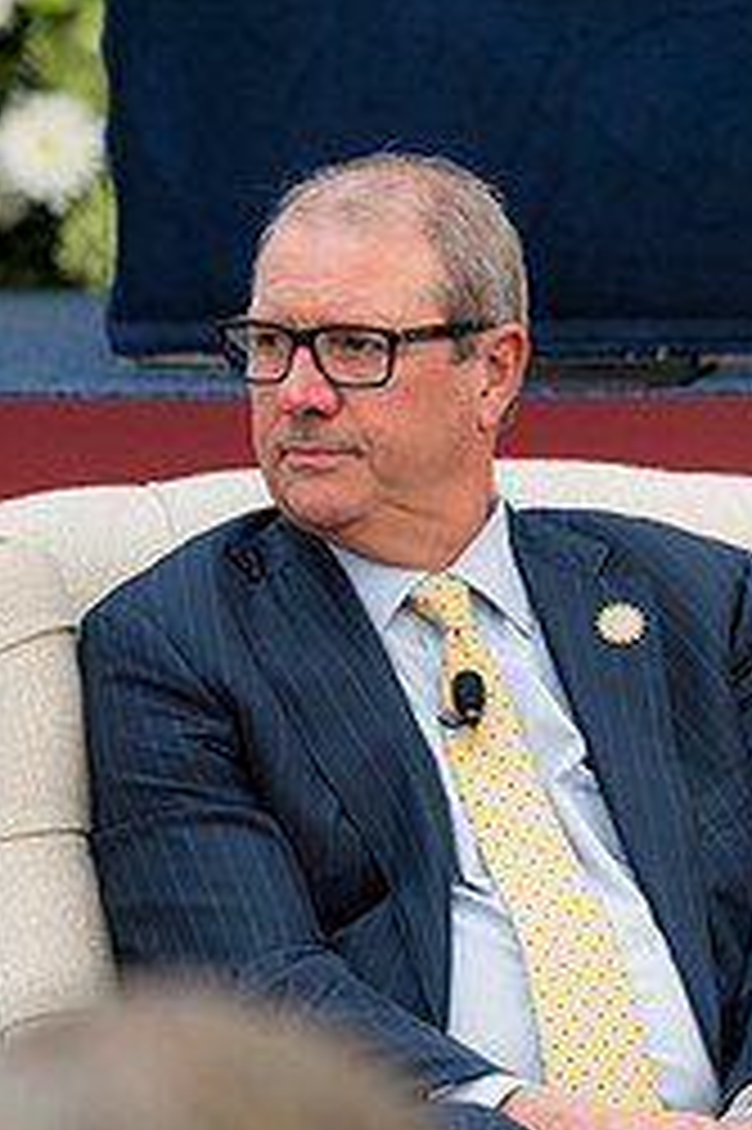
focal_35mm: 404
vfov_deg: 5.1
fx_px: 12675
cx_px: 441
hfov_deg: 3.4
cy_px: 783
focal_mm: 150
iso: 320
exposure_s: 1/250
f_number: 3.5
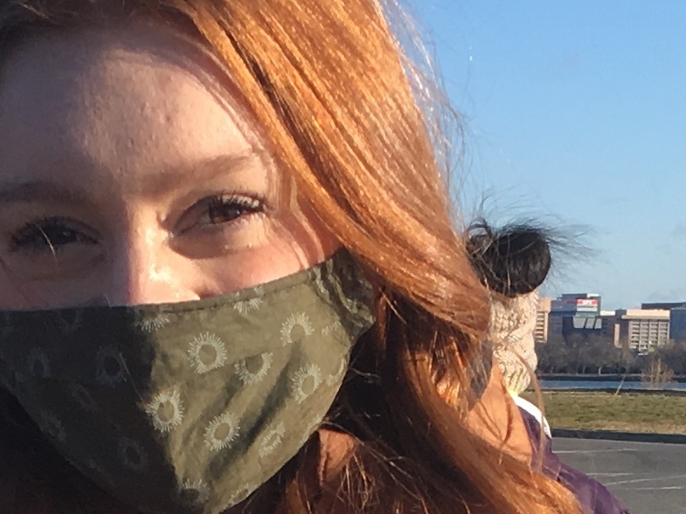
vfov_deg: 9.4
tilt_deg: -11.2
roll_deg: -2.4
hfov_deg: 13.2
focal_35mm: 149
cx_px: 226
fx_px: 2953
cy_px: 1000
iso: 25
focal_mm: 4.15
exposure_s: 1/1131
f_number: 2.2
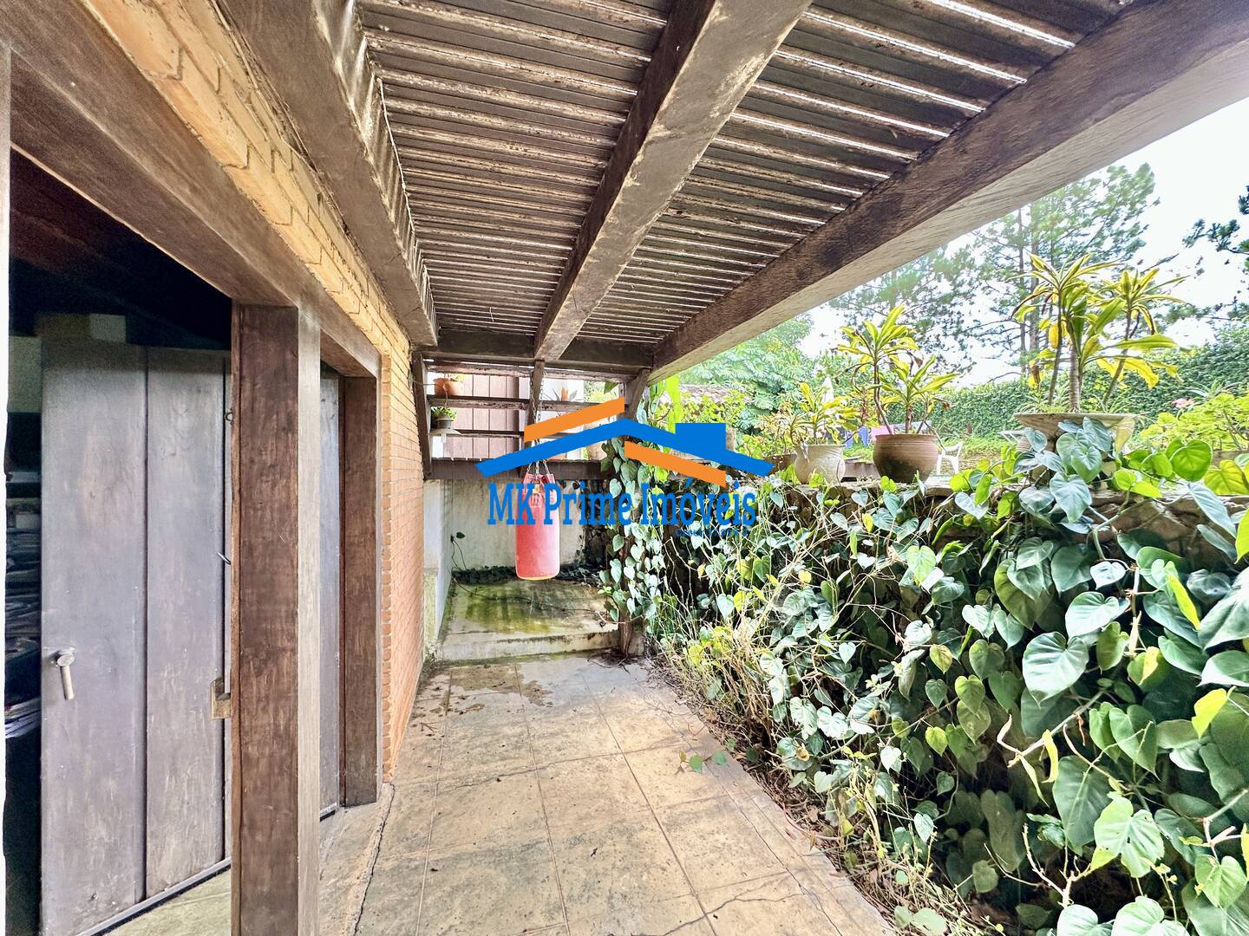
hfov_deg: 102.1
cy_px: 468
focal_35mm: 14
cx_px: 624
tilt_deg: +1.4
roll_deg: -0.5
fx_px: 505
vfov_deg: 85.7
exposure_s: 1/99
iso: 100
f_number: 2.2
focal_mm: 2.22
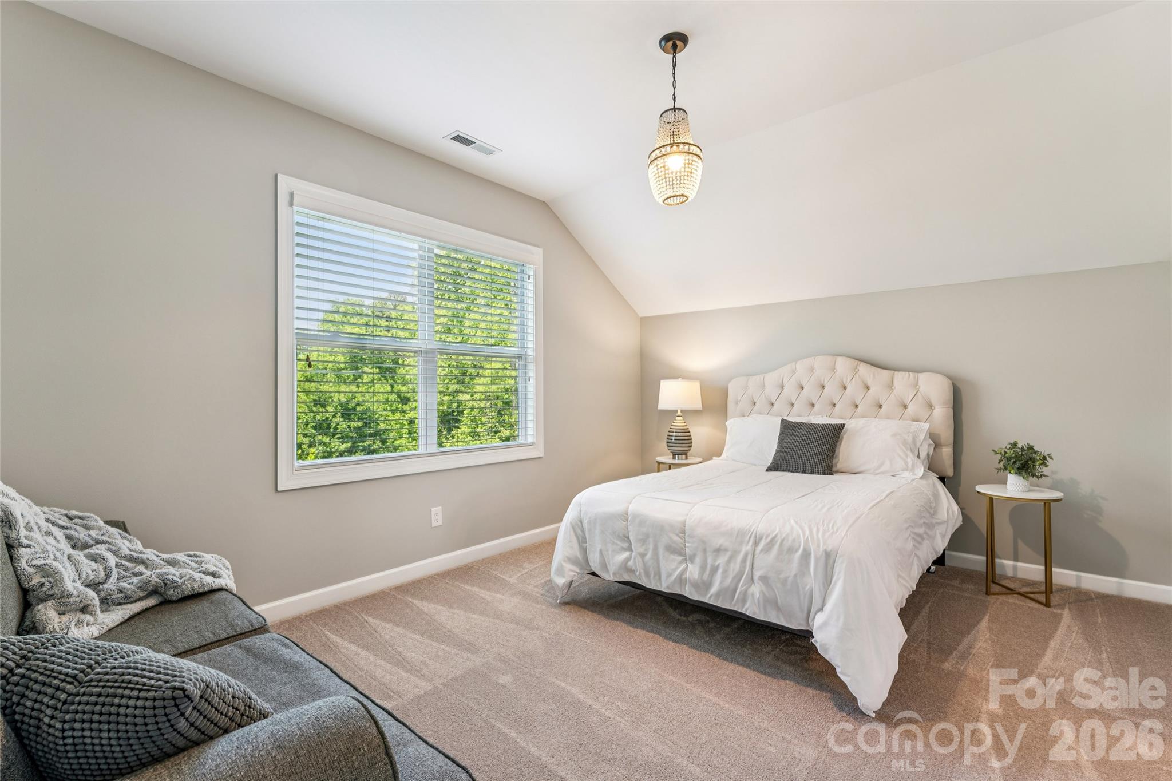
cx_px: 586
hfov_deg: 96.0
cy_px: 390
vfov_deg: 73.1
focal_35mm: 16
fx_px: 527
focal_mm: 16.2
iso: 100
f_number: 9
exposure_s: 1/4
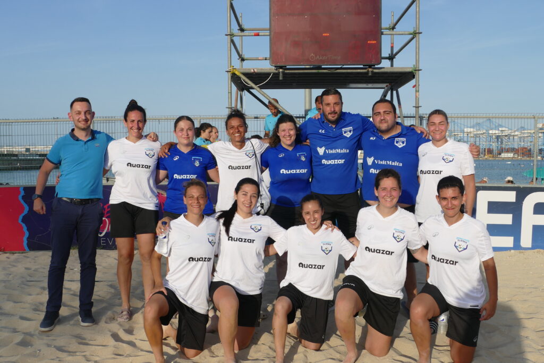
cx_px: 272
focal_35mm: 40
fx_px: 604
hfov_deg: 48.5
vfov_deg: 33.4
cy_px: 182
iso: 125
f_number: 3.5
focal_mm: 14.76
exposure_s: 1/1600
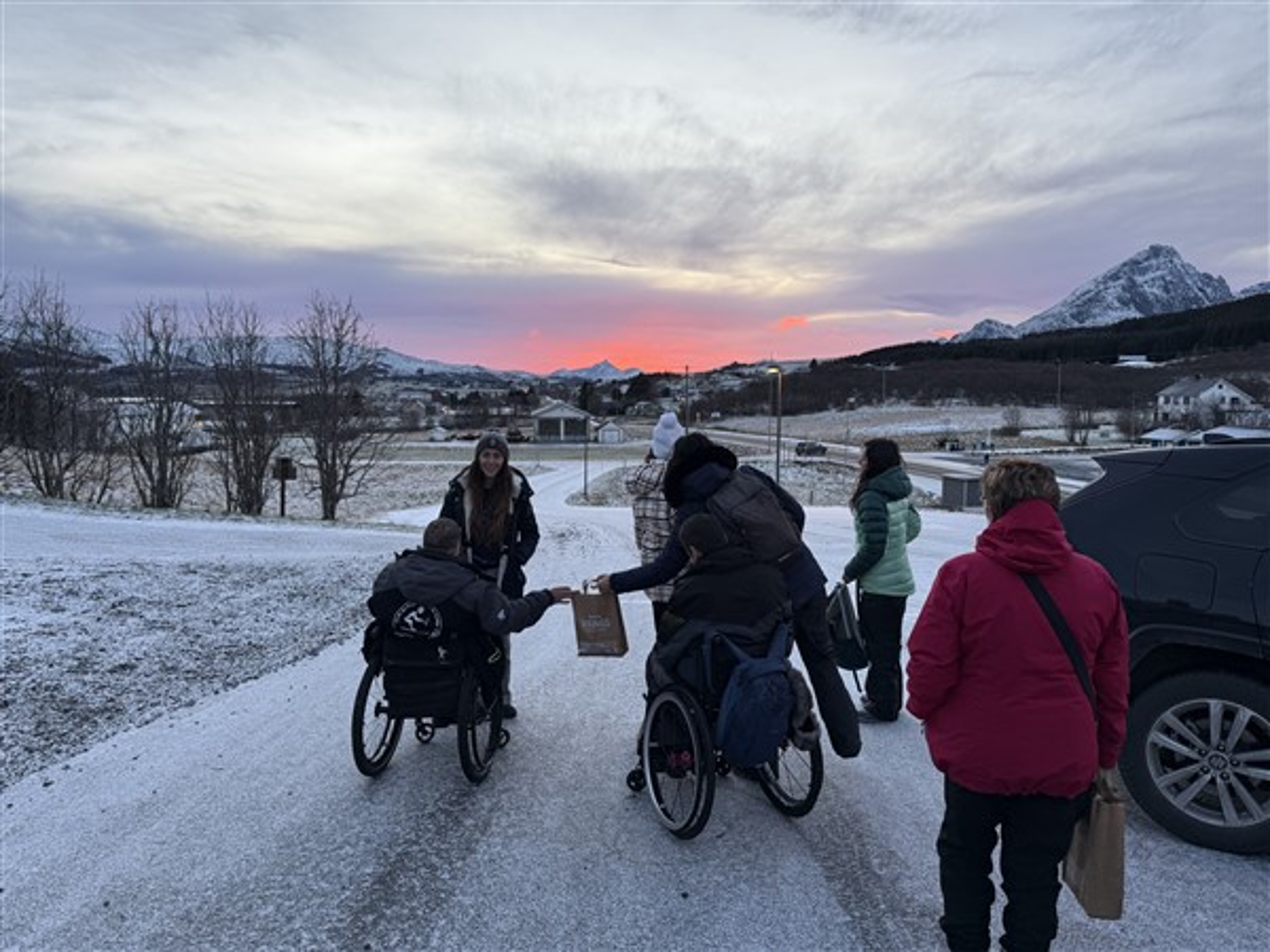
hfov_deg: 71.6
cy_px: 476
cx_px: 635
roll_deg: +0.2
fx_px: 881
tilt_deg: -5.7
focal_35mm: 24
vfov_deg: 56.8
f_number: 1.78
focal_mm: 6.76
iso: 80
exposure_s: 1/121
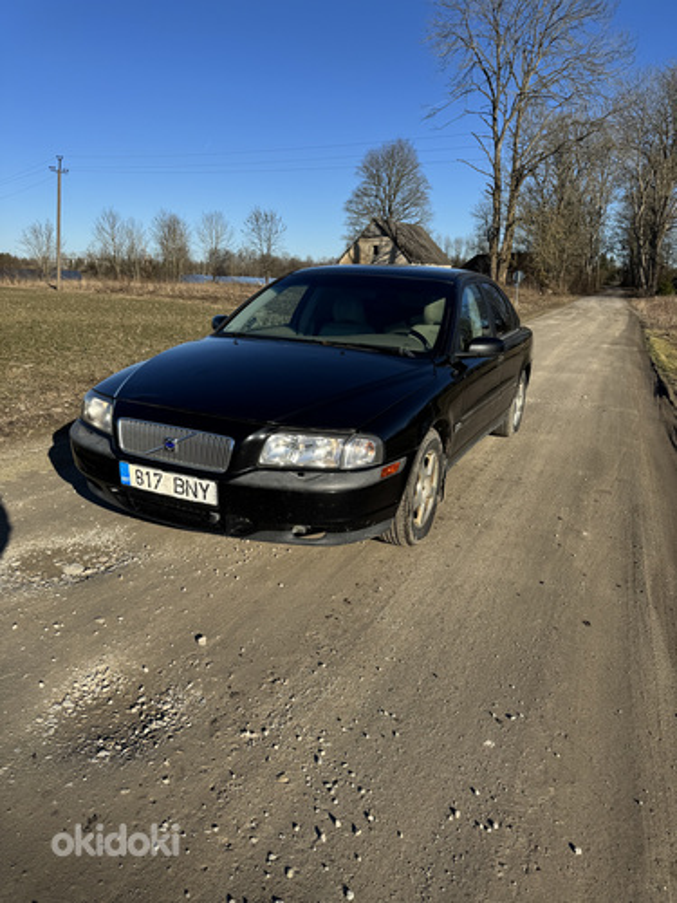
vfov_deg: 71.6
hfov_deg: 56.8
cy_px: 452
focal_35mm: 24
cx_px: 338
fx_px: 626
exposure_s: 1/4310
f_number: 1.78
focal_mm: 6.76
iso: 80
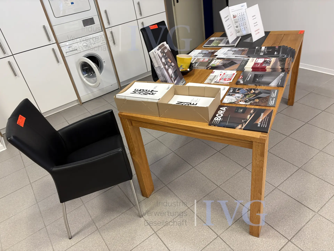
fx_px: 251
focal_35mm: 26
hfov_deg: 67.3
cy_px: 126
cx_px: 167
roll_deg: +16.4
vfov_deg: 53.1
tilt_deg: -28.2
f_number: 1.6
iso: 125
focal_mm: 5.96
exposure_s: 1/50
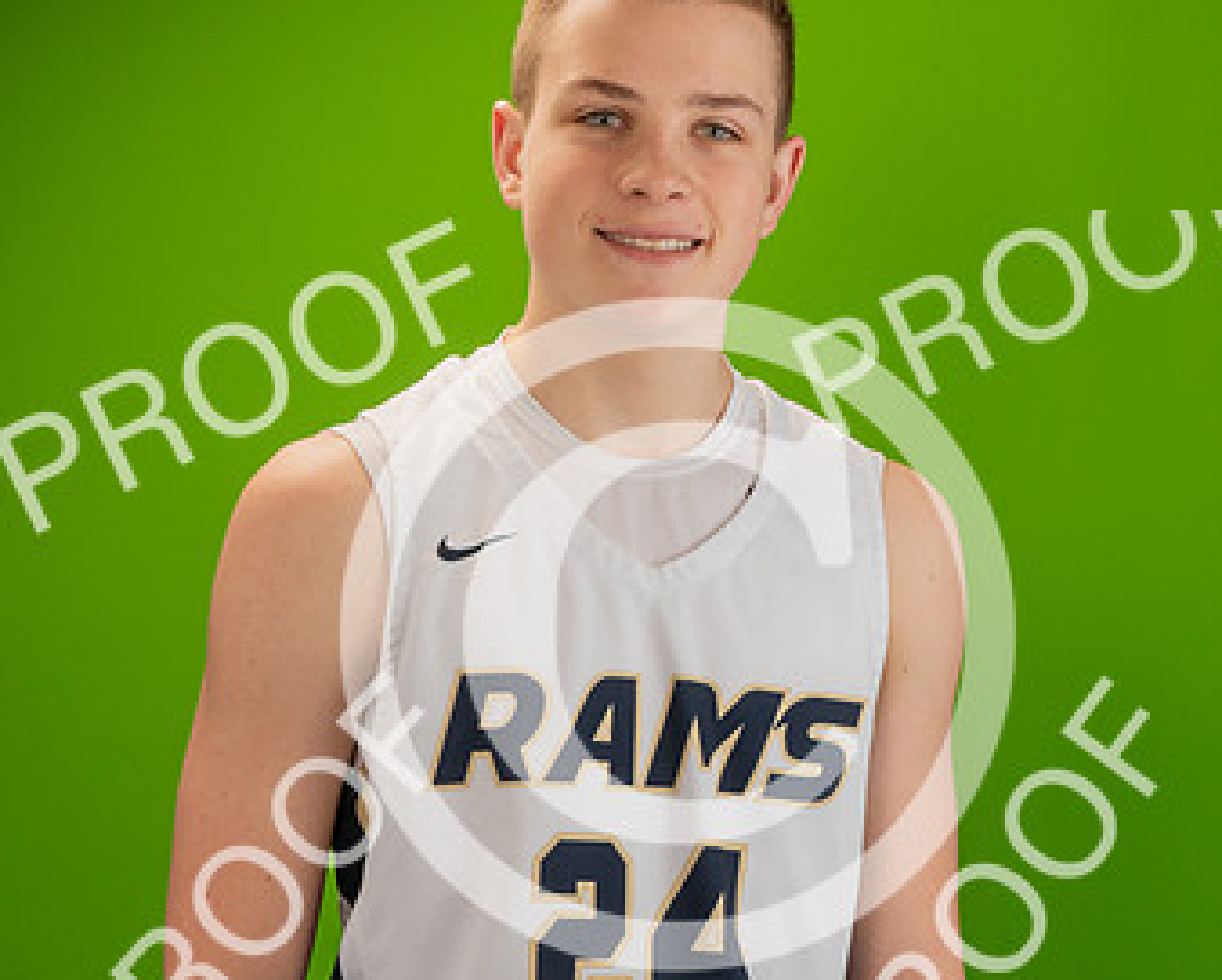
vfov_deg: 17.9
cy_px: 602
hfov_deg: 22.2
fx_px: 3113
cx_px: 659
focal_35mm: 86
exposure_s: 1/60
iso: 800
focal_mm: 42
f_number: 20
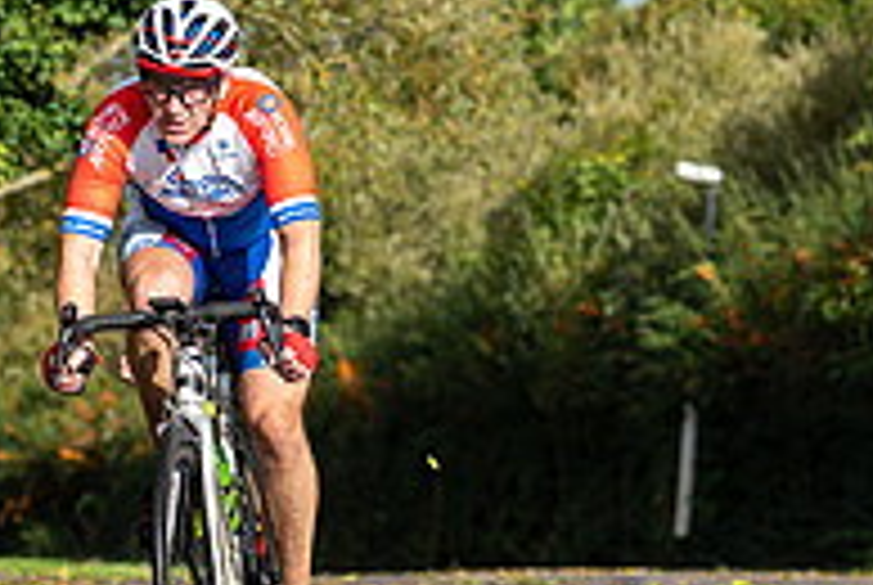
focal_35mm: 257
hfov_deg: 8.0
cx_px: 202
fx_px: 6242
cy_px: 106
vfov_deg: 5.4
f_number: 4
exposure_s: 1/2000
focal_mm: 86
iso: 200
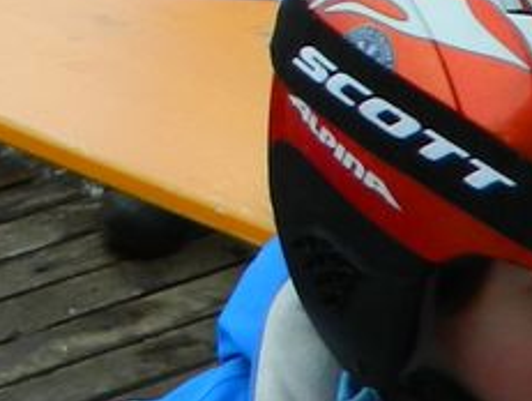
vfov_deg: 5.9
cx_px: -854
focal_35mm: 242
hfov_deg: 7.5
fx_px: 3725
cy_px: -608
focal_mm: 6.2
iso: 80
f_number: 3.3
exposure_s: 1/800
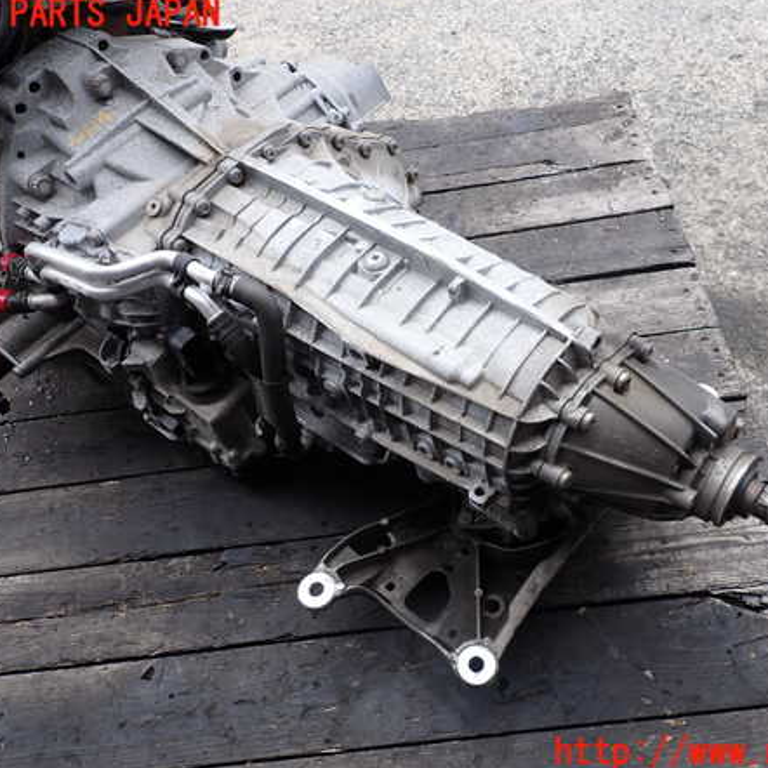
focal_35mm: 30
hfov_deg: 53.9
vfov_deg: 54.0
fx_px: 753
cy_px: 384
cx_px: 426
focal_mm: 4.5
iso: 100
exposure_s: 1/500
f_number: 2.8
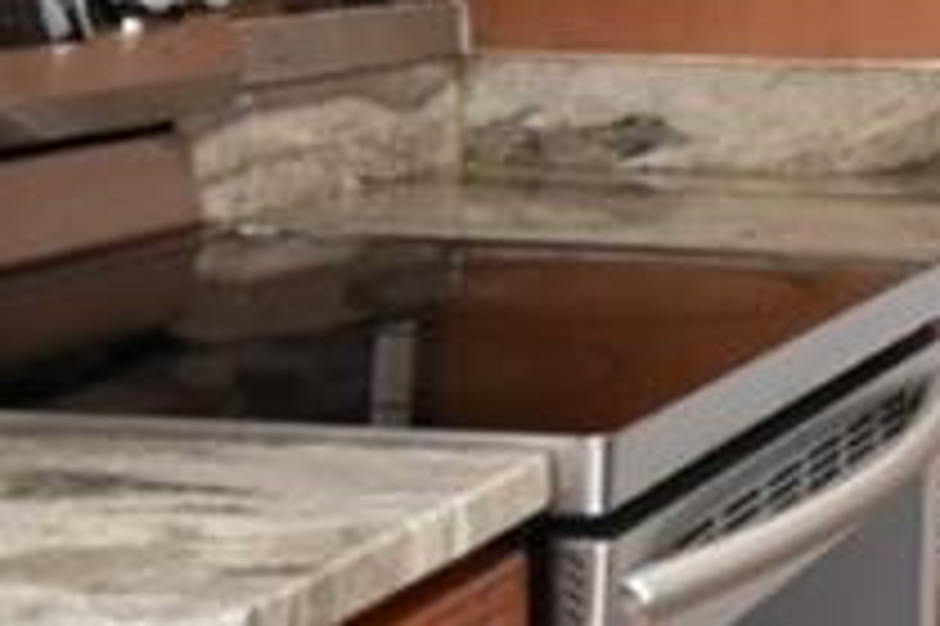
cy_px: -68
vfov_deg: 11.7
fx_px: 3000
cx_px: 1619
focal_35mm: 115
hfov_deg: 15.6
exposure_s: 1/100
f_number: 5
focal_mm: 10
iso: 800
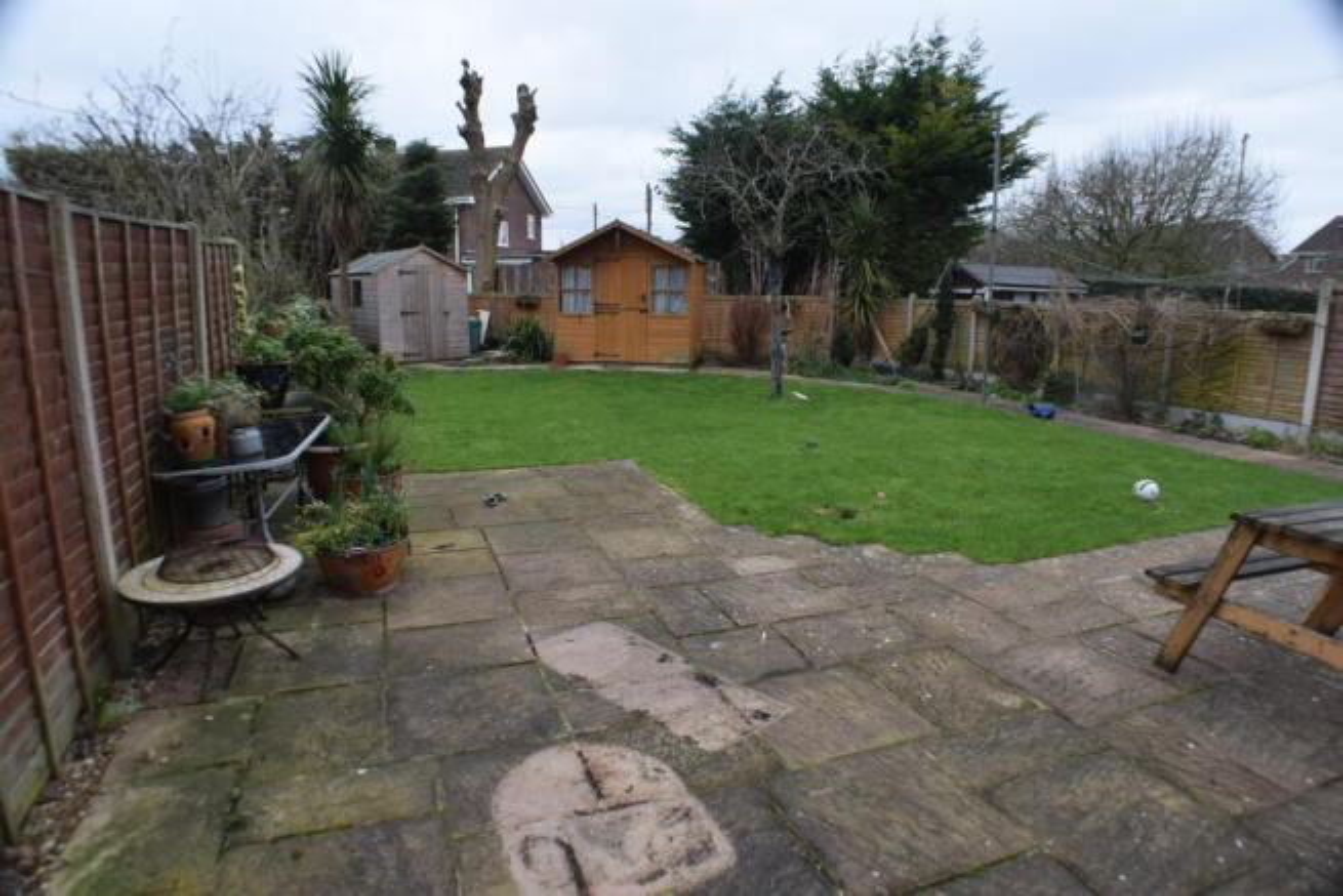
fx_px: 1007
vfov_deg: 48.0
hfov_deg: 67.4
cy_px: 448
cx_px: 672
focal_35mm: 27
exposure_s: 1/250
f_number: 8
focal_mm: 18
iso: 400
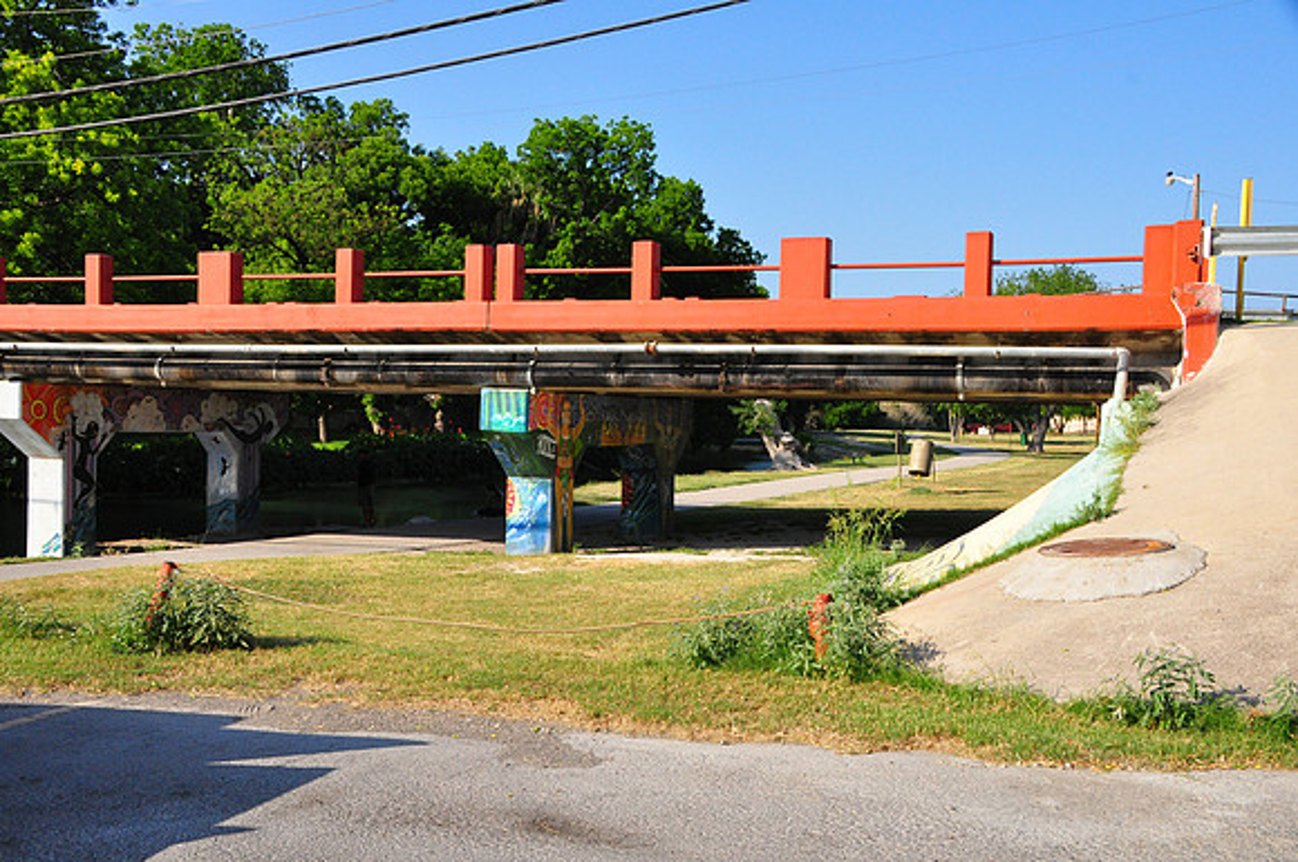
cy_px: 431
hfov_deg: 49.6
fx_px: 1404
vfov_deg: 34.1
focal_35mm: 39
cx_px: 649
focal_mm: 26
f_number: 13
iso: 800
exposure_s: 1/640
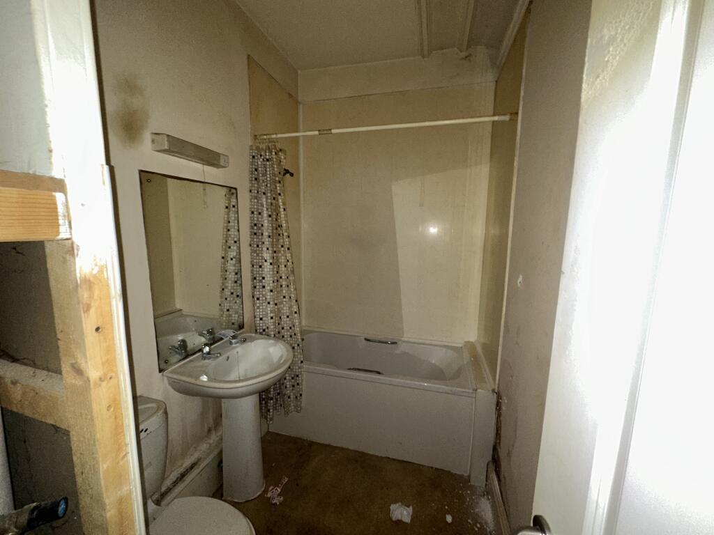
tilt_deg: -8.1
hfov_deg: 102.1
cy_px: 268
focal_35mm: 14
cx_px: 357
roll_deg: -0.7
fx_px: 289
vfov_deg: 85.7
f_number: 2.2
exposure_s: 1/28
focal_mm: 2.22
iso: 160
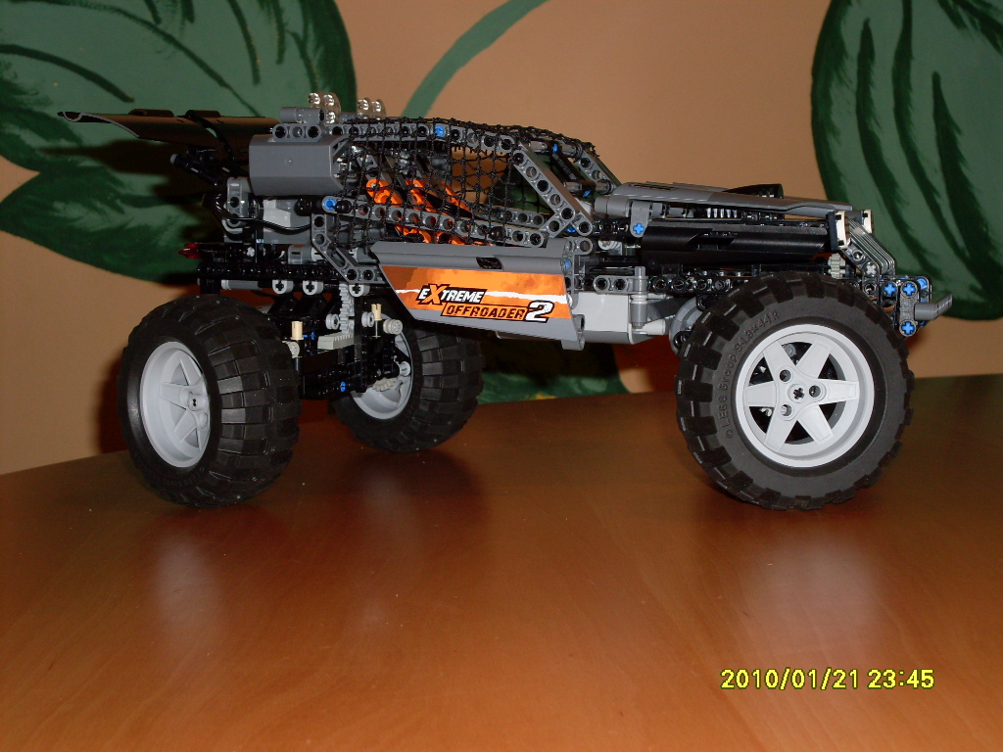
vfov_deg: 20.7
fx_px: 2057
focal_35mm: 71
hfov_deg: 27.4
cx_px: 502
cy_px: 376
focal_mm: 11.7
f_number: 3.7
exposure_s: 1/45
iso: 100
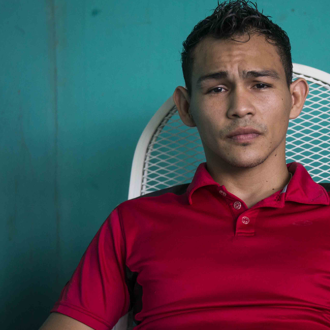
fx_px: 1035
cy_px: 188
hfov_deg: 17.8
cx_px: 312
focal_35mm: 96
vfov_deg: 18.1
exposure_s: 1/200
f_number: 2.8
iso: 400
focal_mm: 48
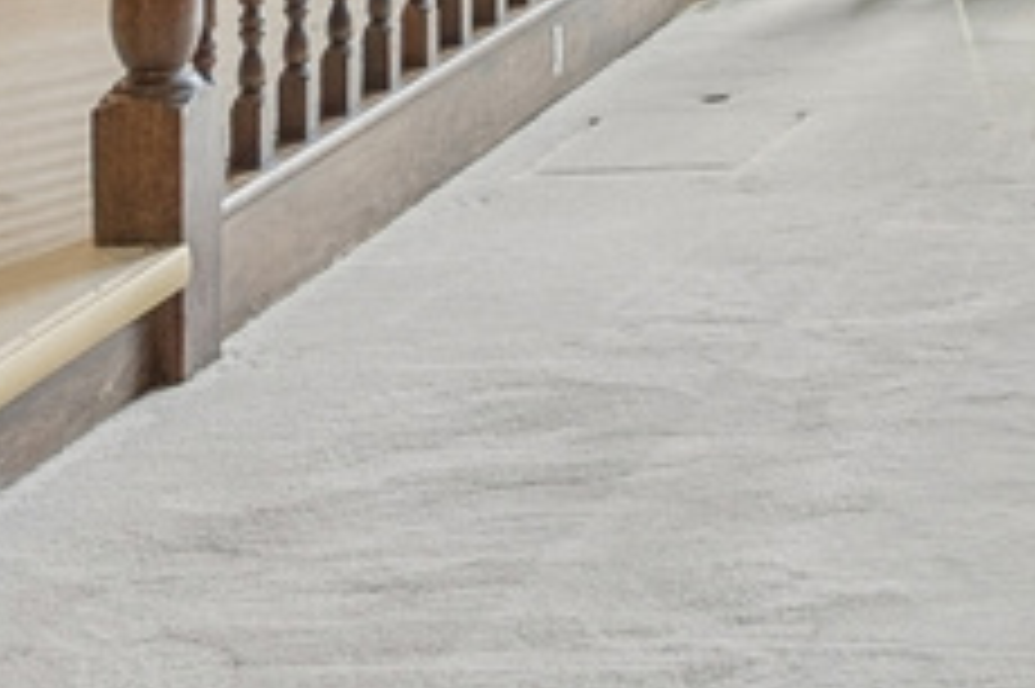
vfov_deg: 10.6
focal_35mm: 120
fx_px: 3447
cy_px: -612
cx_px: 1989
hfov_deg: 14.5
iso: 400
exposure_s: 1/60
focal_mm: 17
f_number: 8
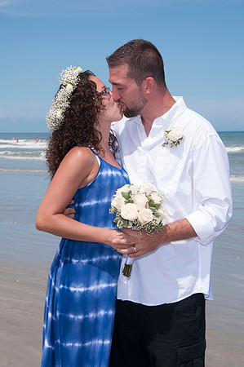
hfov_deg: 18.9
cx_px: 122
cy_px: 184
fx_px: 734
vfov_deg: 28.1
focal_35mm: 72
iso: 100
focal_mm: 48
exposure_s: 1/250
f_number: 11
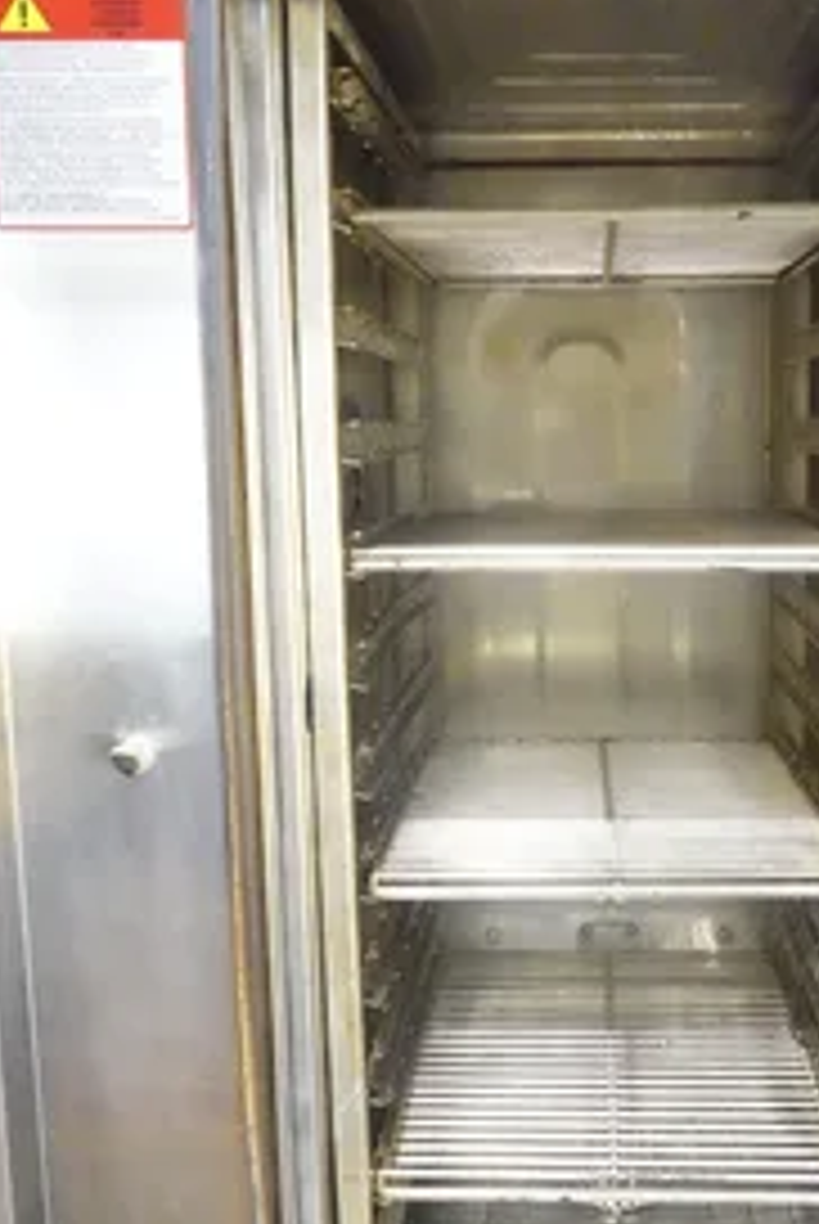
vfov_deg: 39.3
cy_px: 752
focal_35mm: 50
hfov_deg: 26.8
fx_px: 1702
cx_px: 583
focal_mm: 12.76
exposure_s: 1/13
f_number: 10
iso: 6400
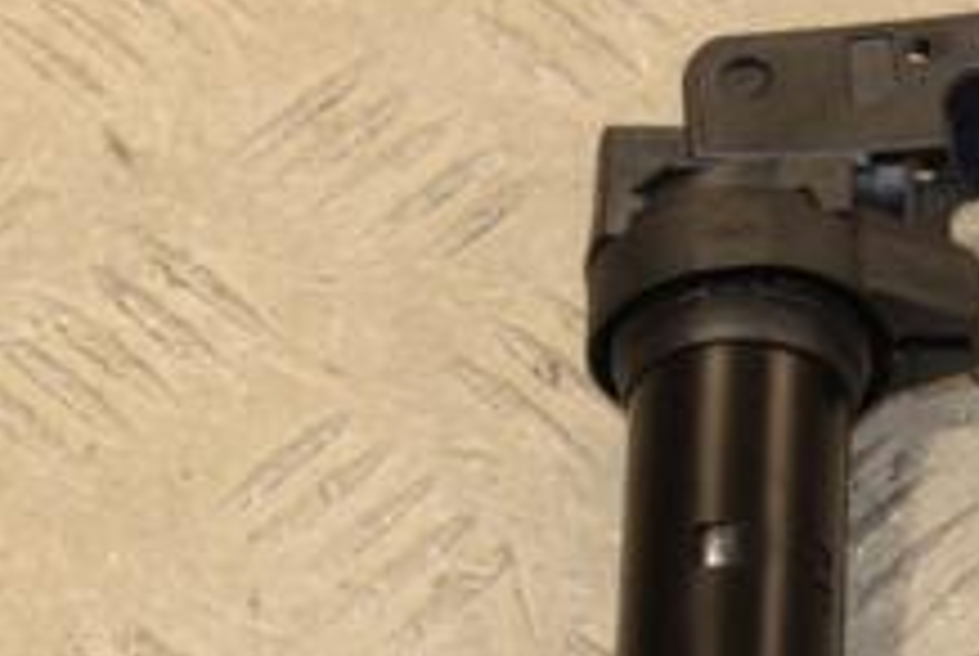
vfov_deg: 6.7
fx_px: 5610
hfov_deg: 10.0
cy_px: 625
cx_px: 768
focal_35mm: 206
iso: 800
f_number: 9
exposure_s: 1/200
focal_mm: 50
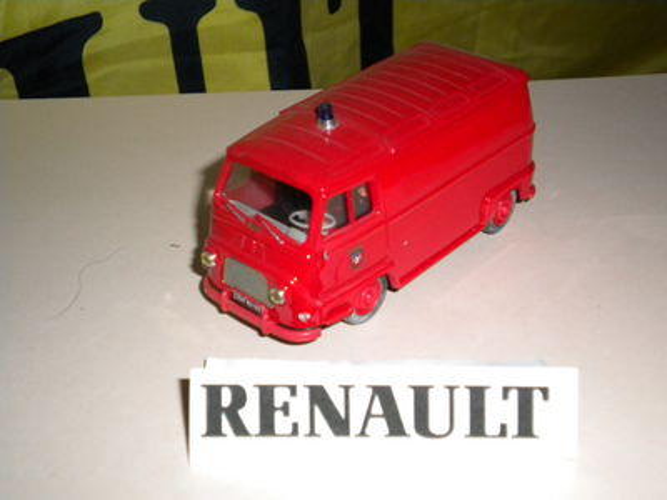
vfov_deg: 28.0
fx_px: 1002
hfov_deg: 36.8
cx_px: 334
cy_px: 250
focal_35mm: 52
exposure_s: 1/30
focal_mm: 9.3
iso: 400
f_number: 3.9
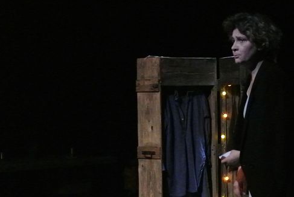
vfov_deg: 10.3
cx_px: 169
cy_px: 137
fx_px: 1087
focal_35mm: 133
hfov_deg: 15.4
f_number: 3.8
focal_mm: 30
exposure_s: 1/40
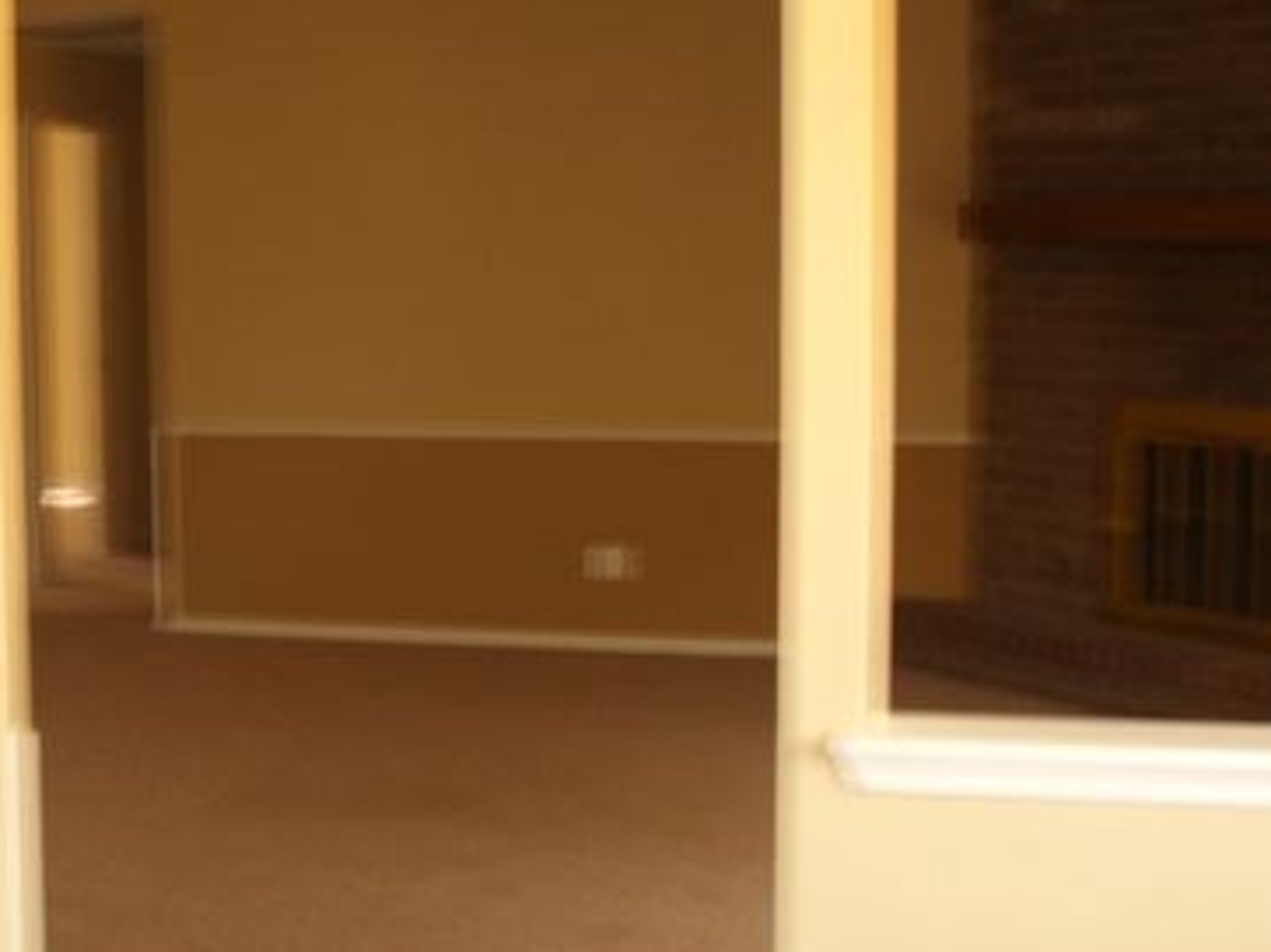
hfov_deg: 28.5
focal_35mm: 67
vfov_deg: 21.9
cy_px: 497
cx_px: 312
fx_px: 2459
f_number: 2.8
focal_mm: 7.8
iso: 50
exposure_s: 1/5
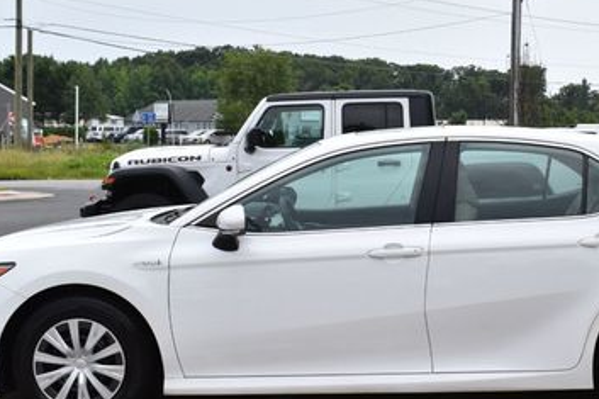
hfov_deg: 29.4
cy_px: 175
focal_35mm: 68
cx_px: 414
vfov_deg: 20.0
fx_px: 1129
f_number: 8
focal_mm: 25
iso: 200
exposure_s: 1/400
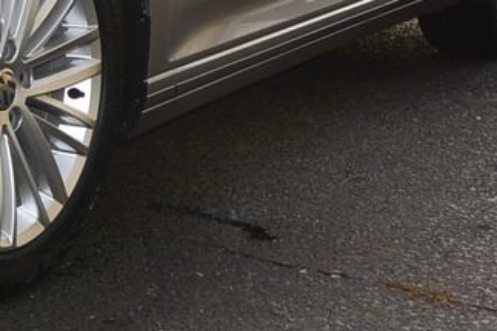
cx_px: -186
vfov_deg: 14.4
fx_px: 1269
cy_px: -53
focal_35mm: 92
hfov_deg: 19.9
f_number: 5
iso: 160
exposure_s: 1/250
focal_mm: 11
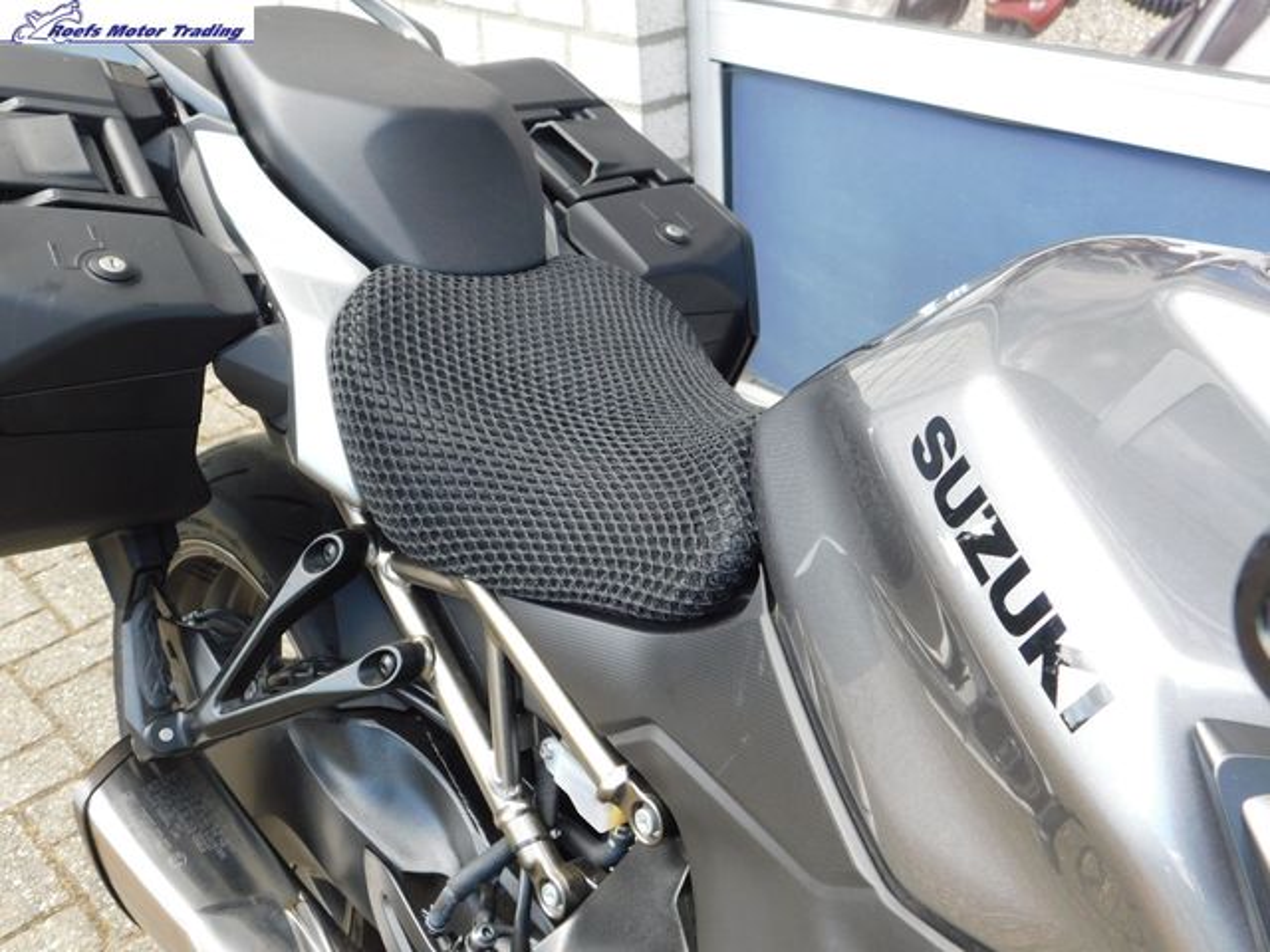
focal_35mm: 36
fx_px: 1321
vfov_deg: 39.7
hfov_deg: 51.4
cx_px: 635
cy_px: 476
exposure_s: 1/125
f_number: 3.5
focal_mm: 6.3
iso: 125
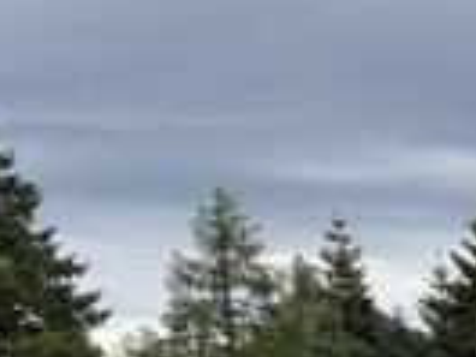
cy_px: 1140
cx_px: 1370
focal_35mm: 201
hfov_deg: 8.4
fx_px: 2764
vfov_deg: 6.6
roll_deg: +0.3
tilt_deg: -11.9
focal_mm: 5.96
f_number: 1.6
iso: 50
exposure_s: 1/973
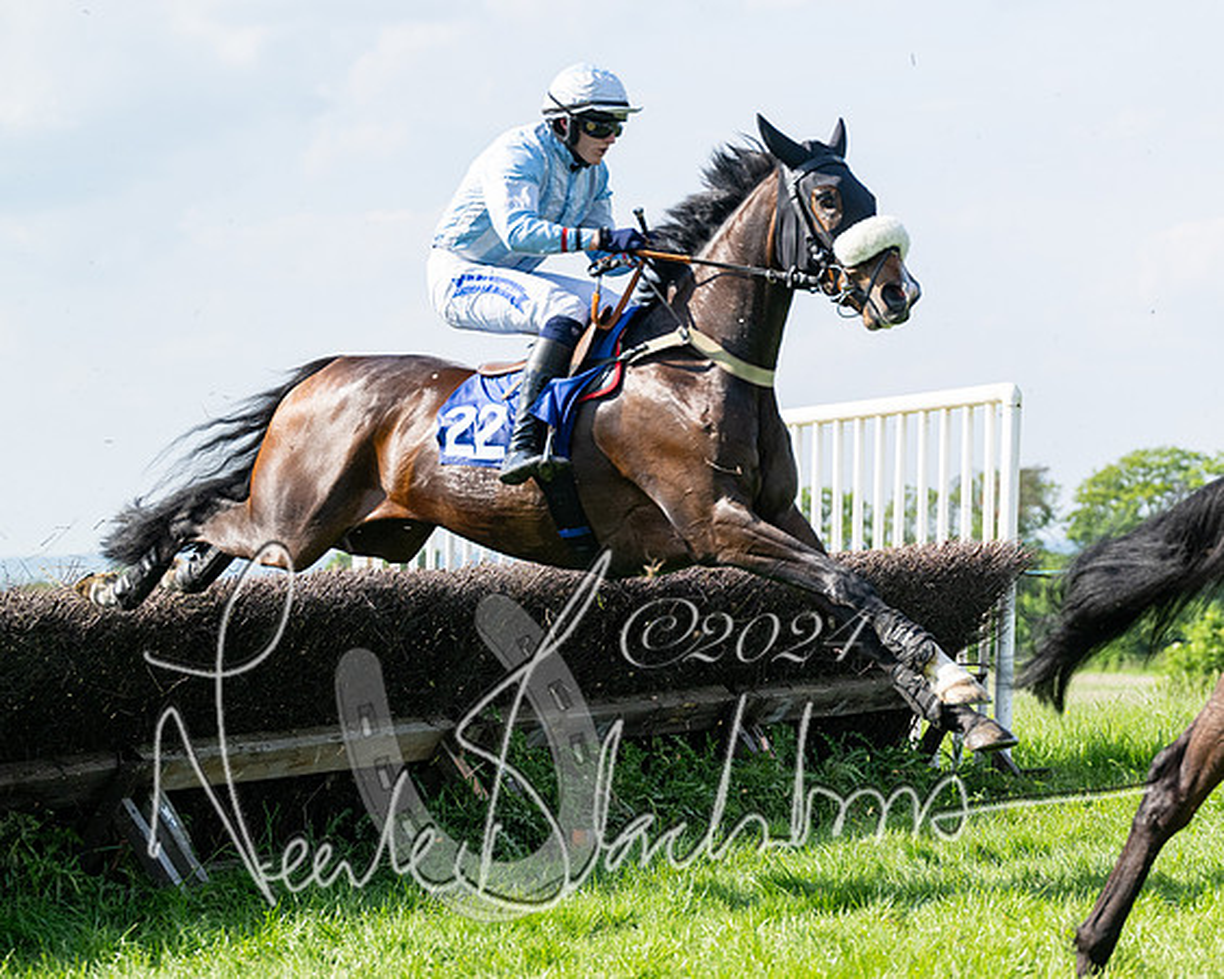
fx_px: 4040
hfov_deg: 17.1
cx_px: 1010
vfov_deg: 13.8
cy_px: 438
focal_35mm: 112
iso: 400
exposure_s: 1/4000
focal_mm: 70
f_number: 3.2
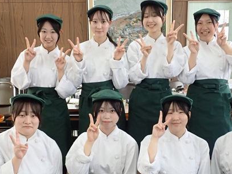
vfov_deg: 29.0
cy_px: 108
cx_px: 127
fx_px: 335
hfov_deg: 38.1
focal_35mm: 50
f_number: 2.7
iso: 200
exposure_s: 1/40
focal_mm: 6.86
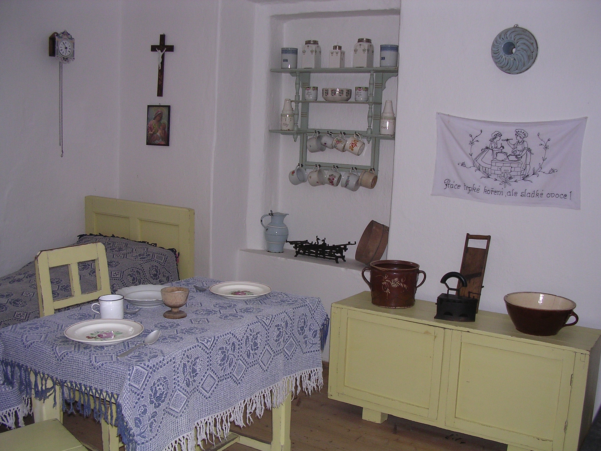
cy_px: 226
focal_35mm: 38
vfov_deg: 37.7
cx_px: 300
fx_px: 660
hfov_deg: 49.0
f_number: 2.8
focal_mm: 5.8
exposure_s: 1/60.1
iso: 157
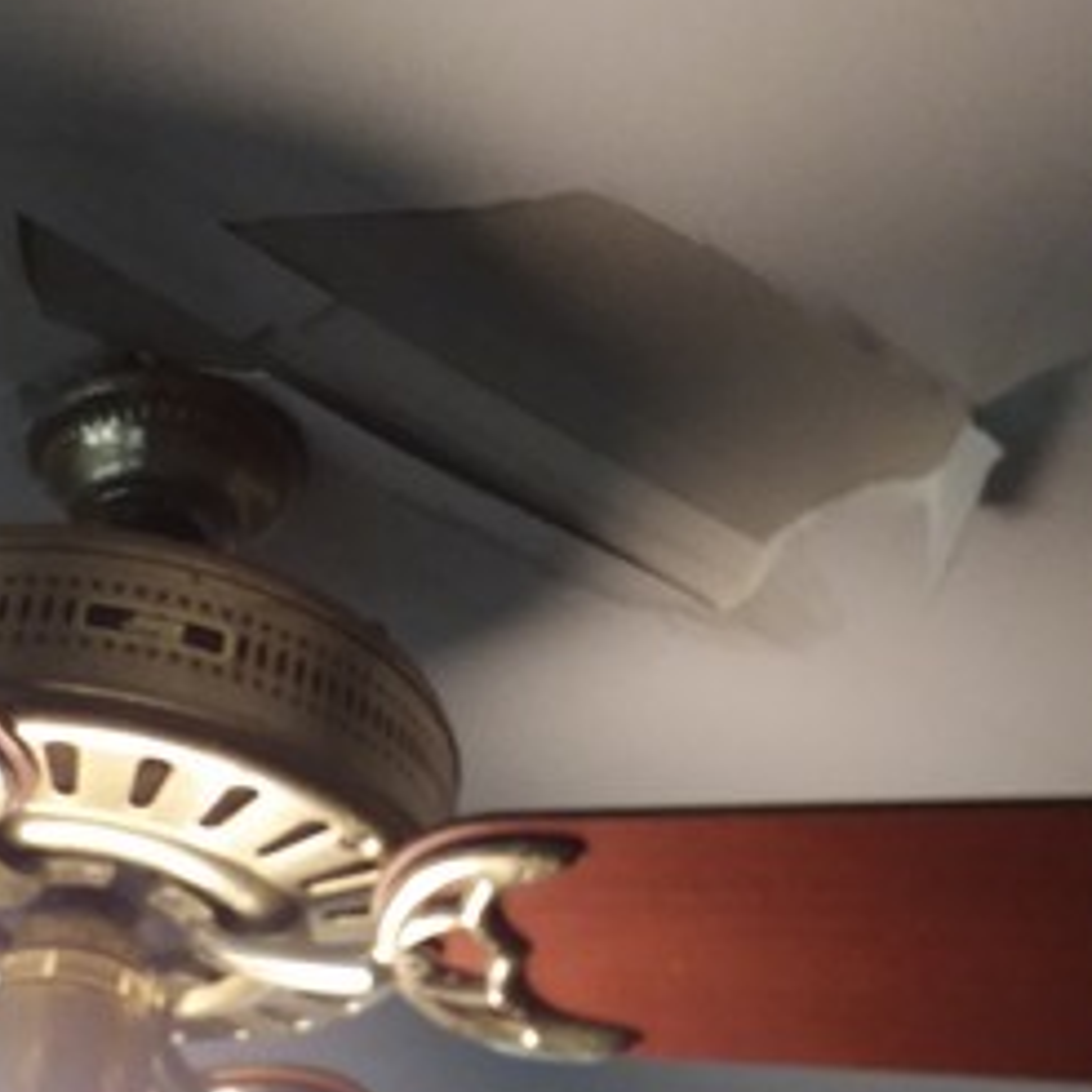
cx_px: 324
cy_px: 666
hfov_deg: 33.6
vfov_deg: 33.9
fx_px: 1785
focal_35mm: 50
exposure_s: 1/17
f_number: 1.9
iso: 160
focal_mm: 2.47
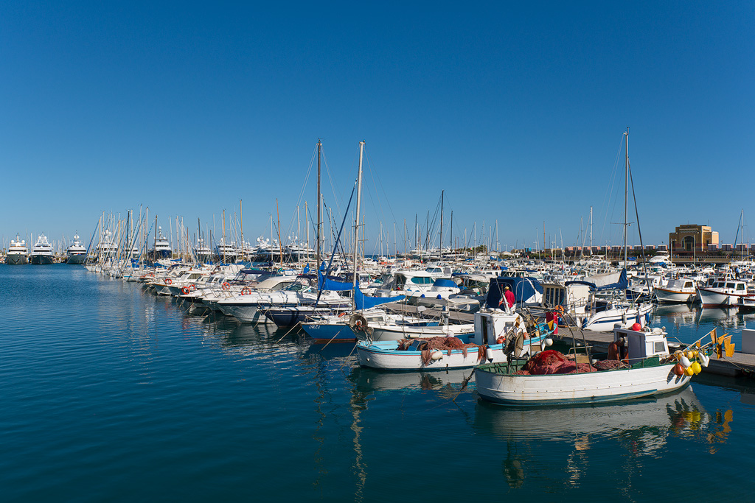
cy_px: 252
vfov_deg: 53.1
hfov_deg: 73.7
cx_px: 378
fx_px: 503
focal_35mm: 24
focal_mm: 24
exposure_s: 1/500
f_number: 9
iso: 125
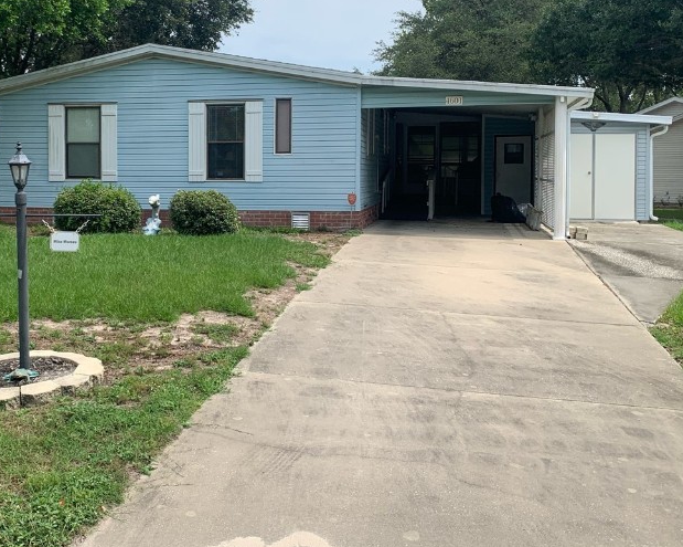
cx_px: 234
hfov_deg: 43.3
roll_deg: +0.4
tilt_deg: -3.2
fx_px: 849
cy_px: 206
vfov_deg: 35.5
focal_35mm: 42
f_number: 1.8
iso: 25
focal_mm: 4.25
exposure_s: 1/2257
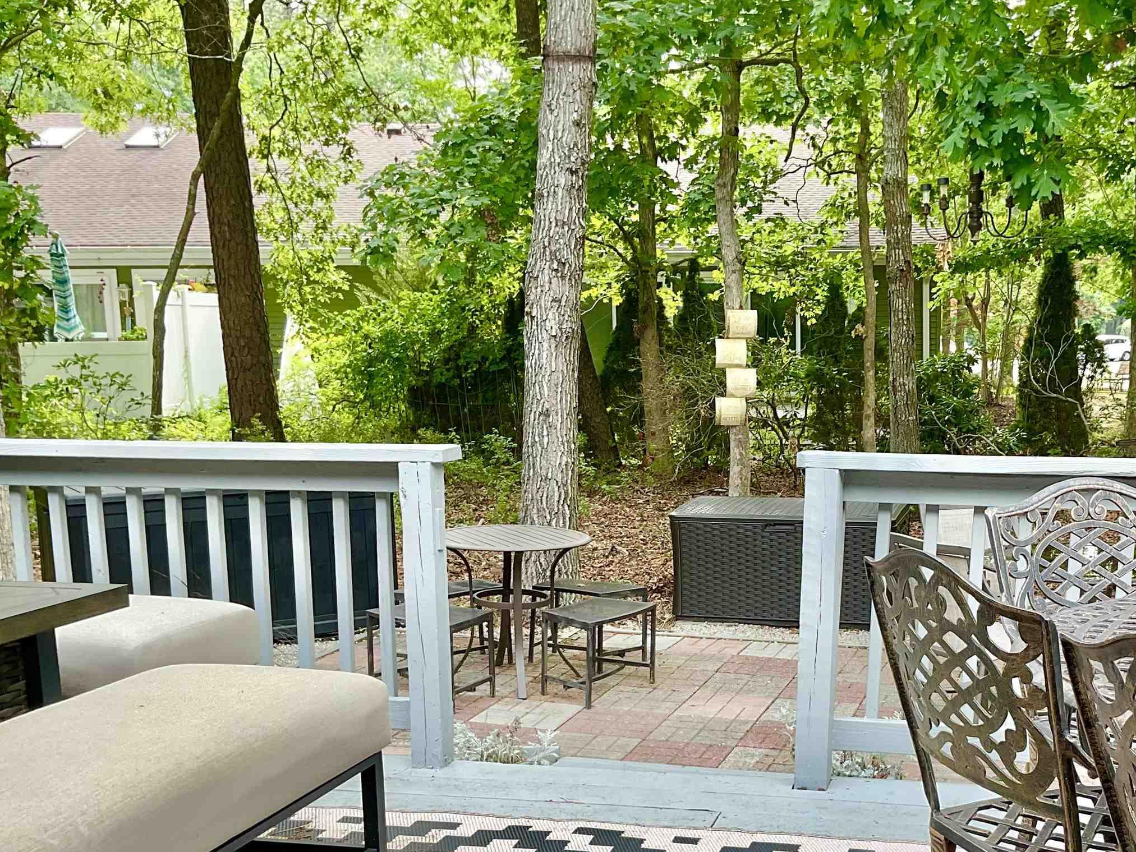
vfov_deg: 32.5
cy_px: 602
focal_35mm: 44
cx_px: 780
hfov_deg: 42.2
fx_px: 1444
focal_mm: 3
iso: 25
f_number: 1.8
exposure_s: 1/120
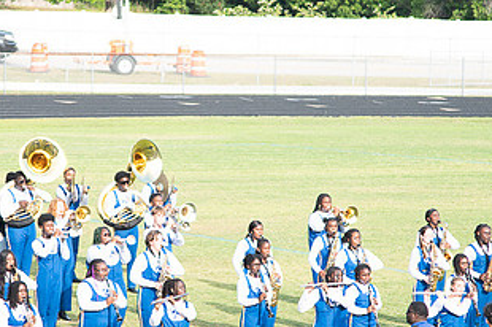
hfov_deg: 6.4
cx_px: 175
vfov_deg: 4.2
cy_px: 189
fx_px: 4410
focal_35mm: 323
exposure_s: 1/200
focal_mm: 120
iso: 100
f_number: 4
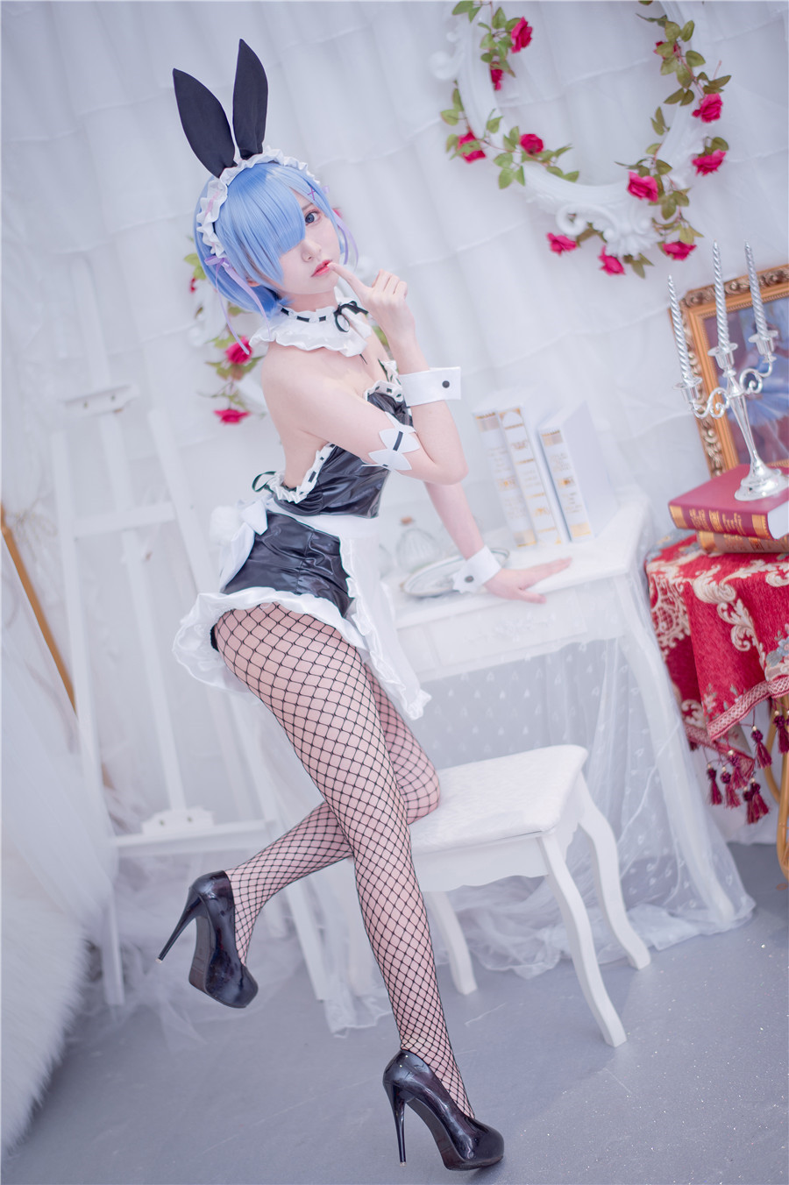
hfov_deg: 23.4
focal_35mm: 58
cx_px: 394
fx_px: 1909
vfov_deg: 34.5
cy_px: 592
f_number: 1.4
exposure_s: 1/100
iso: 100
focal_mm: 58
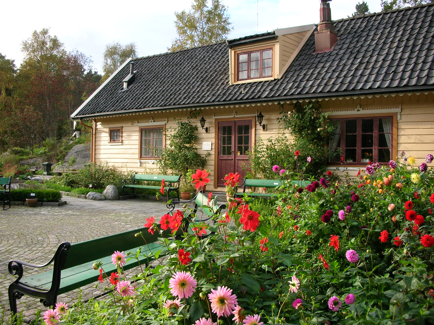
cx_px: 217
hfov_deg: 52.6
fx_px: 439
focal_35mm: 35
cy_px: 162
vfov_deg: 40.7
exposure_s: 1/145
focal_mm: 5.8
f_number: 3
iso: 50
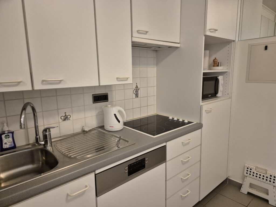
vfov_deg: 58.9
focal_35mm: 23
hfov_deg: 73.9
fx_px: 183
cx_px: 138
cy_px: 104
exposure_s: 1/100
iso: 800
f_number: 1.8
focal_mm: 5.4
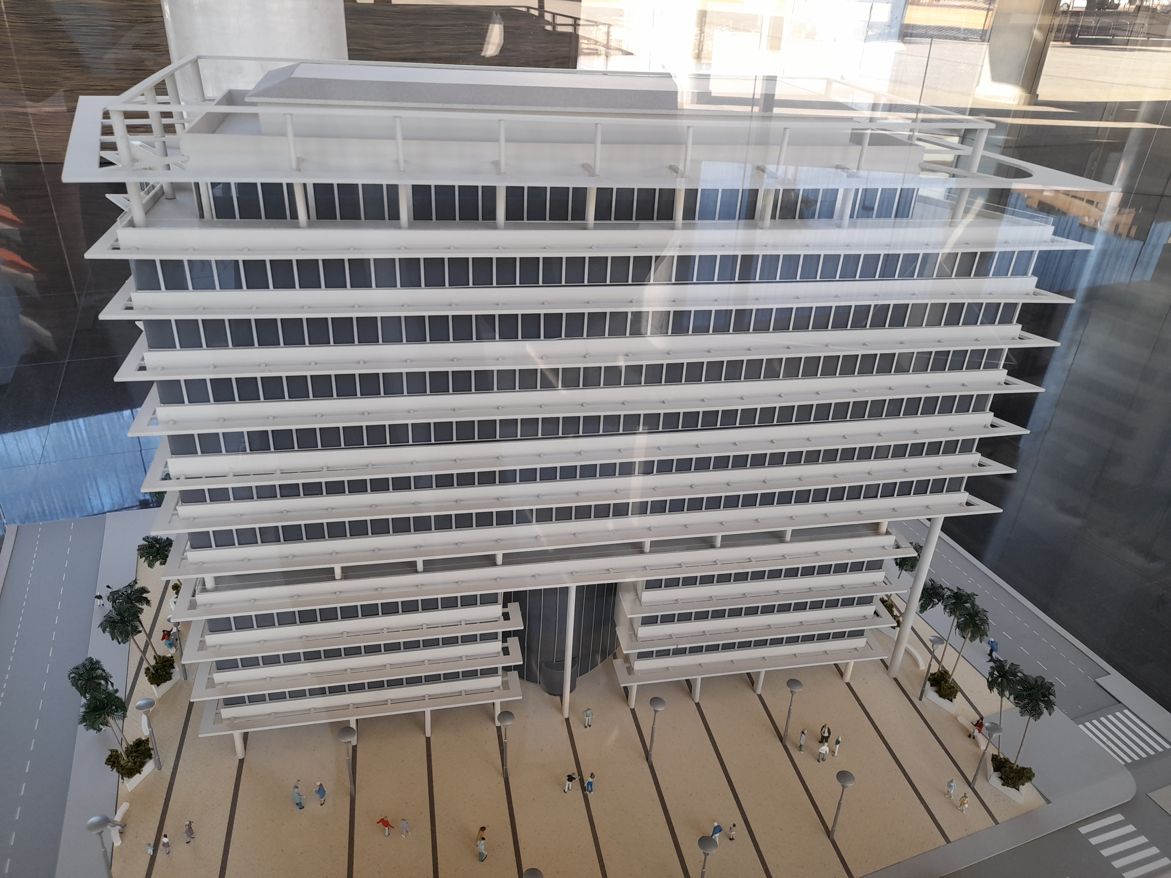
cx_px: 586
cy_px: 439
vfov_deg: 54.9
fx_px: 846
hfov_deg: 69.4
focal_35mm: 25
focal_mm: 4.6
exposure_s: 1/50
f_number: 2
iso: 64
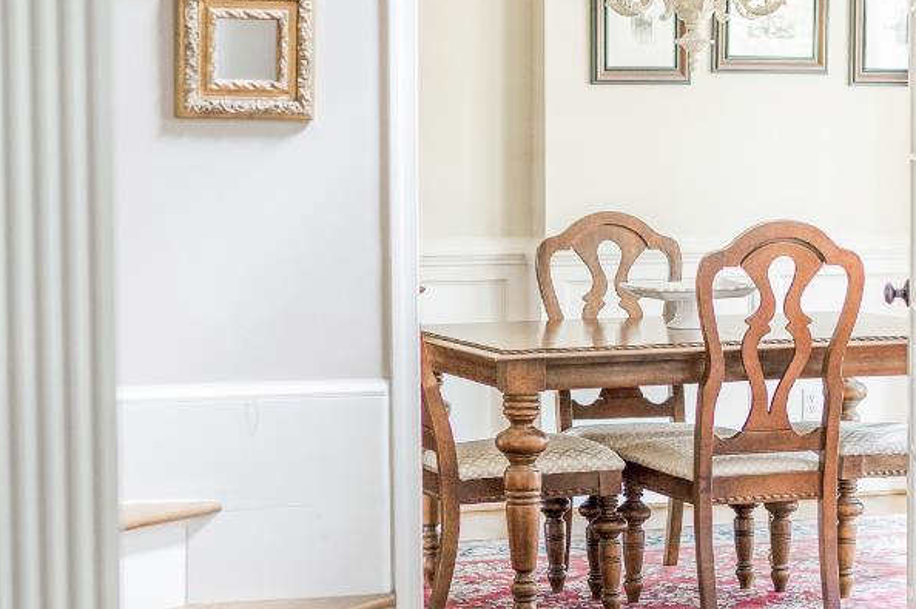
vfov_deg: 13.5
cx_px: 692
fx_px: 2568
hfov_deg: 20.1
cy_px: 317
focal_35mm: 101
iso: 640
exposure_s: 1/50
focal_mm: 40
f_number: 2.5
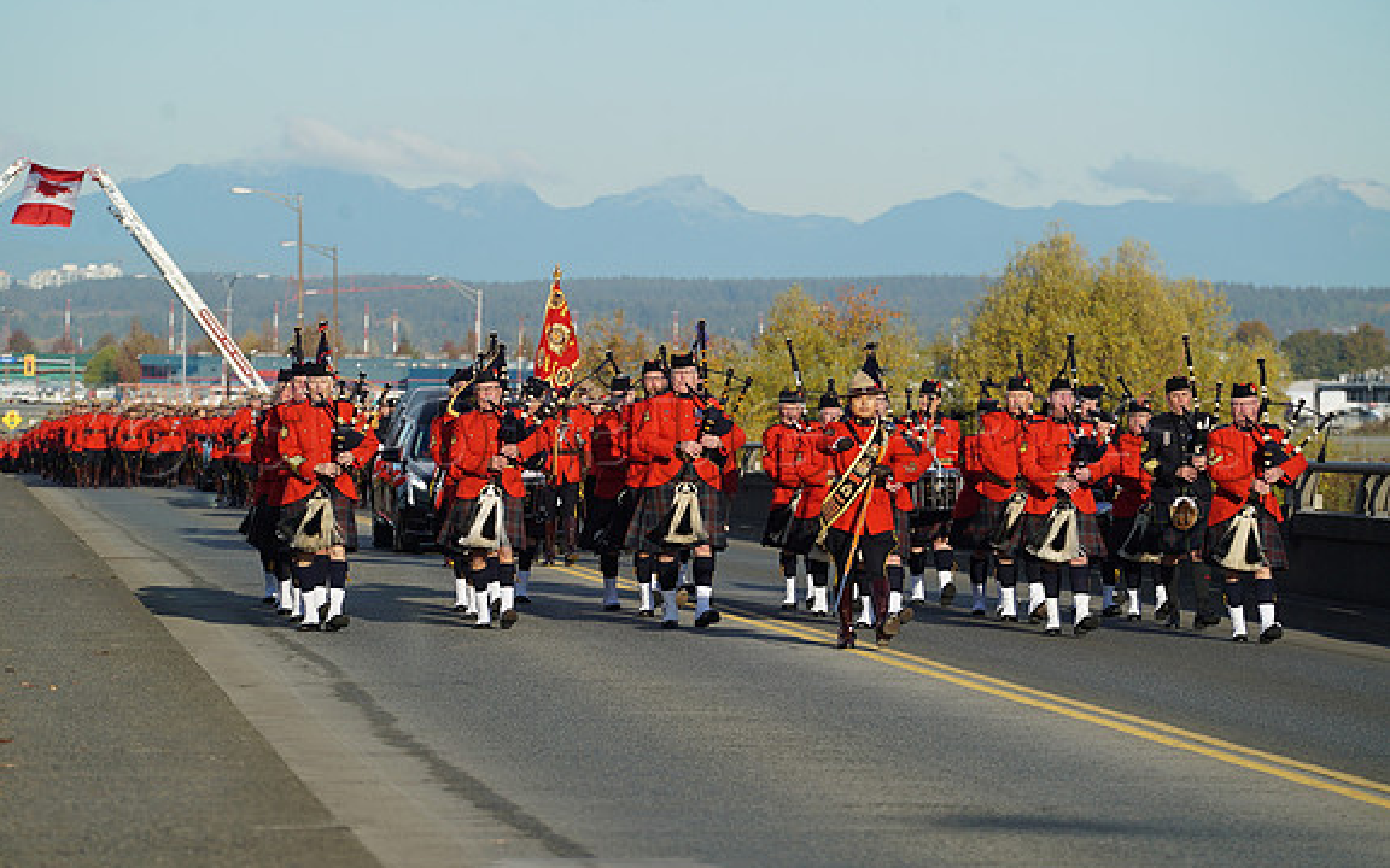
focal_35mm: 205
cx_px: 695
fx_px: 7766
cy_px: 417
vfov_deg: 6.4
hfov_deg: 10.2
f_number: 6.3
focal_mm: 200
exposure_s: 1/400
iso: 100
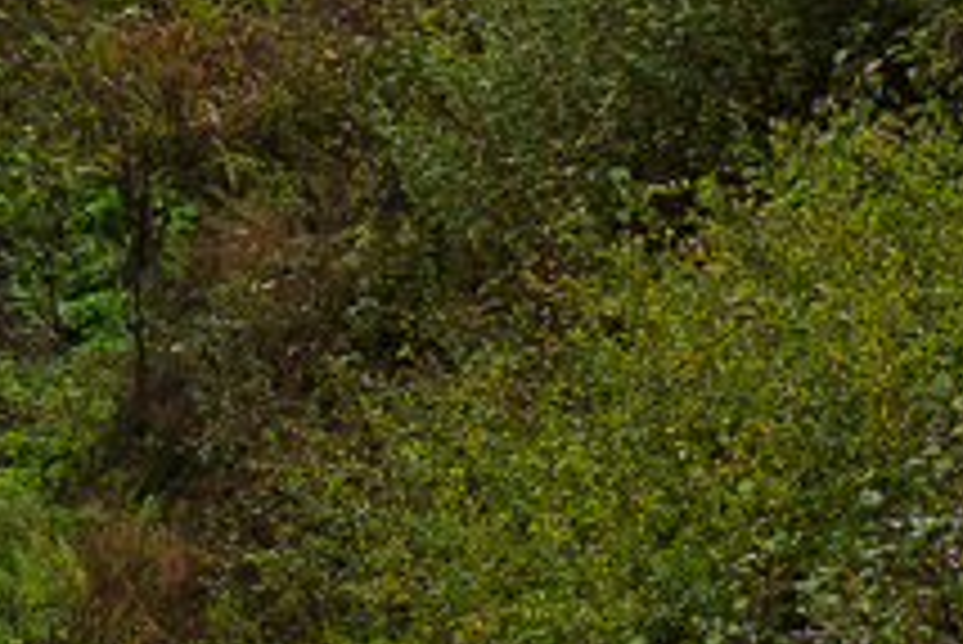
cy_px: -898
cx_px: -162
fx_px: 11992
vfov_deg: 3.0
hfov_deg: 4.6
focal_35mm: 448
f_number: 5
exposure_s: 1/250
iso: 800
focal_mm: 75
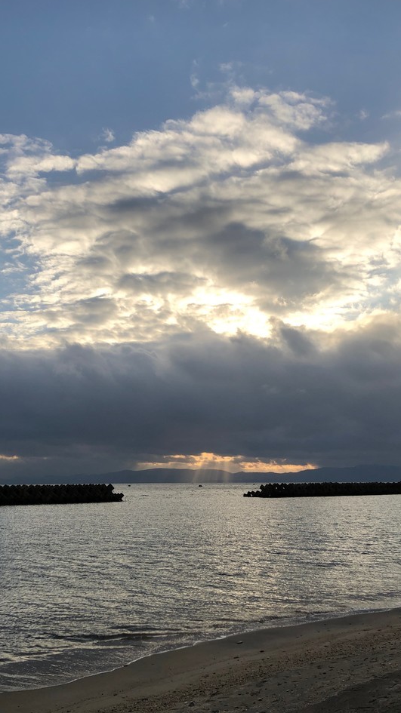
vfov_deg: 62.6
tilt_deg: +12.4
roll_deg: +0.6
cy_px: 352
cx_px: 199
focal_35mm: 31
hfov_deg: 37.7
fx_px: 586
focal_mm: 3.99
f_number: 1.8
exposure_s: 1/1736
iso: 20
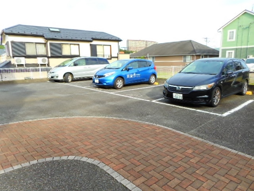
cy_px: 96
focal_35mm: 25
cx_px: 127
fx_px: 183
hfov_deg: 69.4
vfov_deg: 54.9
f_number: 3.7
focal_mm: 4.5
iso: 80
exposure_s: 1/160
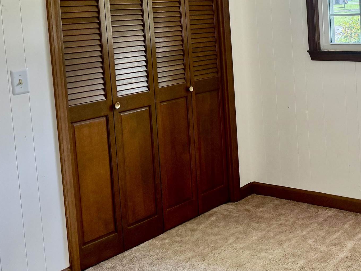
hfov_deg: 33.5
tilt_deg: -5.2
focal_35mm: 54
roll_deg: +3.2
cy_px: 53
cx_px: 331
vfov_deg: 26.5
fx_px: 563
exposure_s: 1/197
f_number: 1.78
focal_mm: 6.76
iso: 200
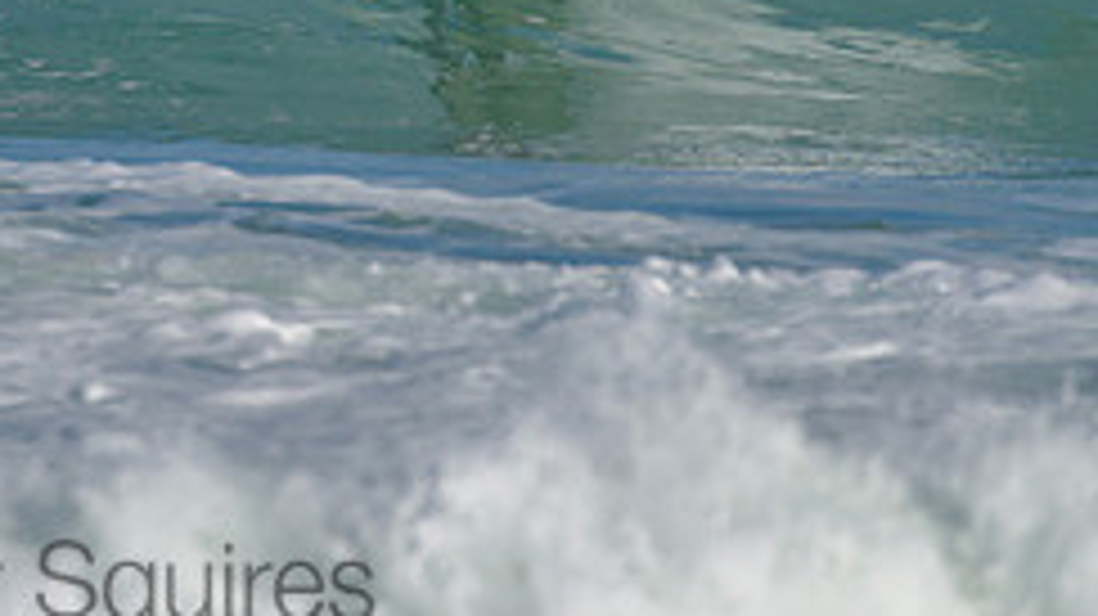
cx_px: 150
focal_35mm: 1526
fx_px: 44409
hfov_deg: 1.4
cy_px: -347
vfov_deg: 0.8
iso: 160
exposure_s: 1/2000
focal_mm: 500
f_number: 5.6
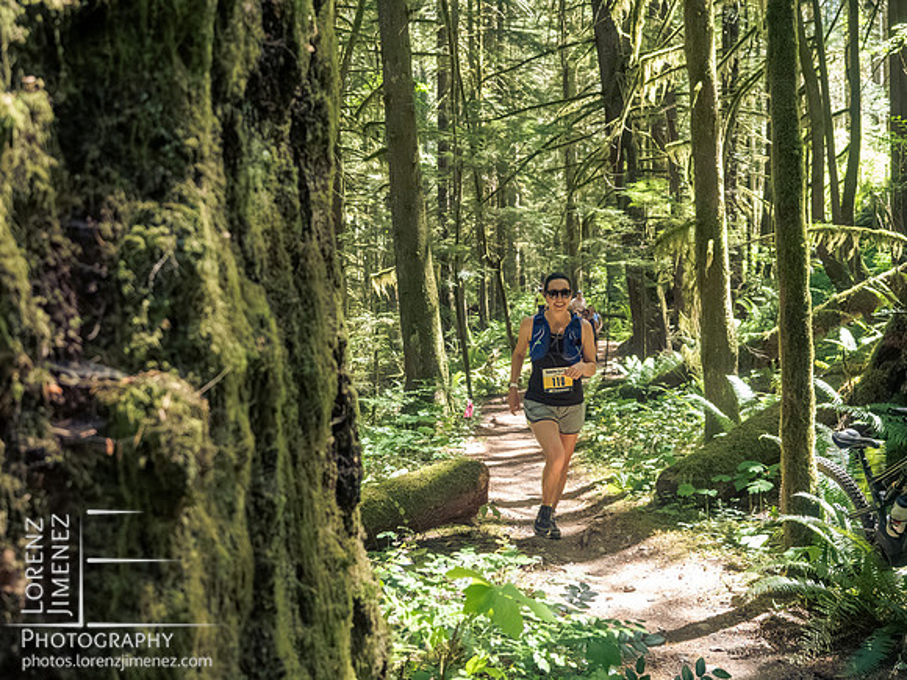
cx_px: 454
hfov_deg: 47.1
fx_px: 1041
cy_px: 340
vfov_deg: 36.2
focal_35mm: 40
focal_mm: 19
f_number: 2.8
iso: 4000
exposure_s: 1/1000
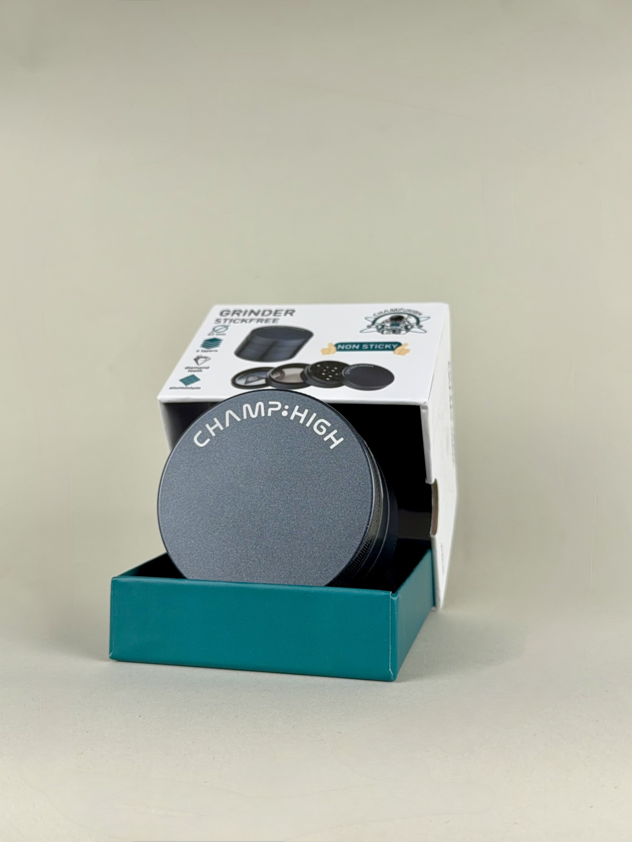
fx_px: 974
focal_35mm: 40
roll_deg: -0.8
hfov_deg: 36.0
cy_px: 421
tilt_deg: -4.7
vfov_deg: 46.8
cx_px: 316
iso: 50
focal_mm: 6.76
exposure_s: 1/125
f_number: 1.78
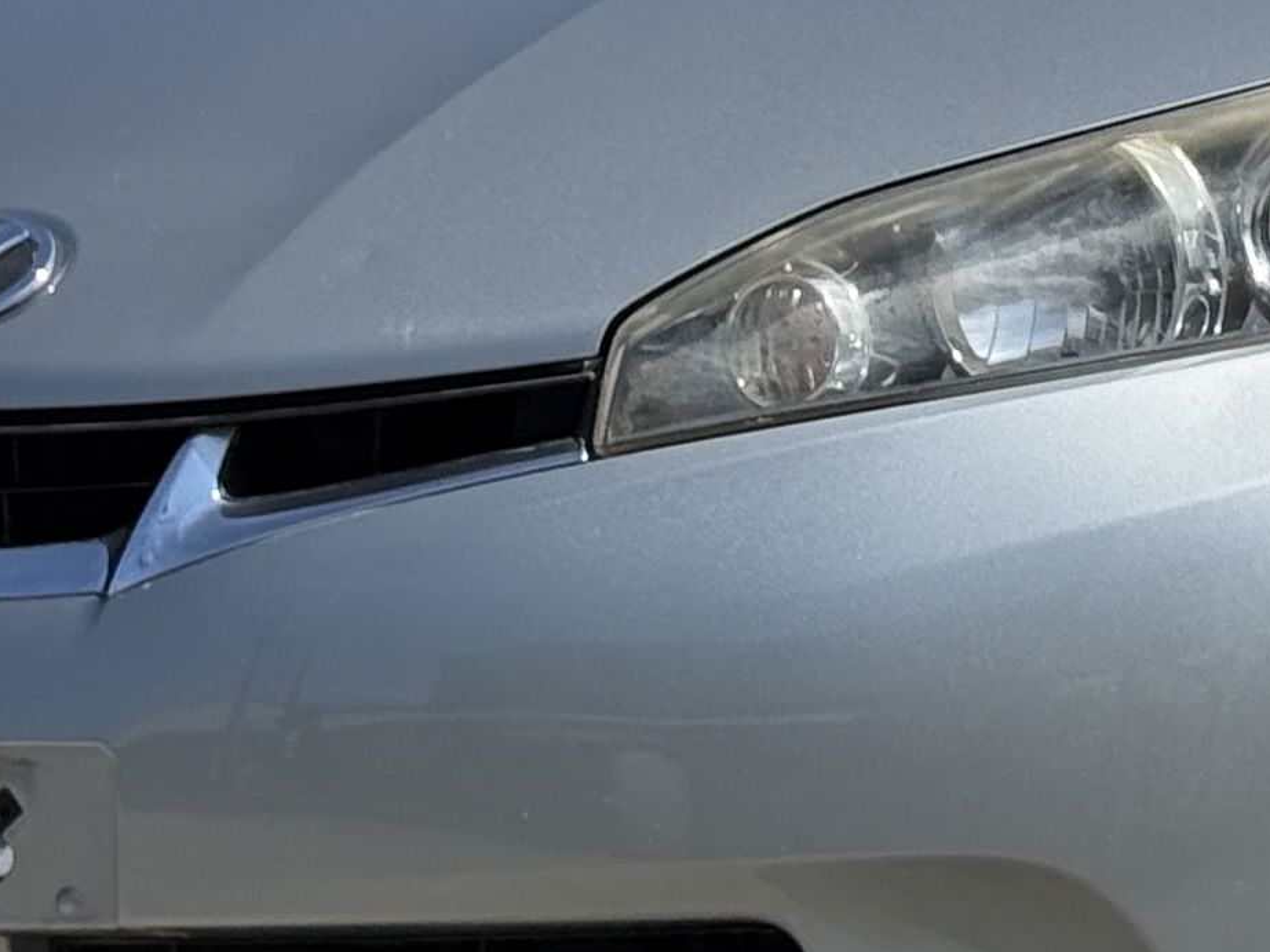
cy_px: -14
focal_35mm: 210
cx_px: 1112
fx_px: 7703
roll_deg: +0.3
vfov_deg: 7.0
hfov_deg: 9.4
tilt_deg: +2.1
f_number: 1.78
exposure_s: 1/5587
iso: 100
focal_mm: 6.76
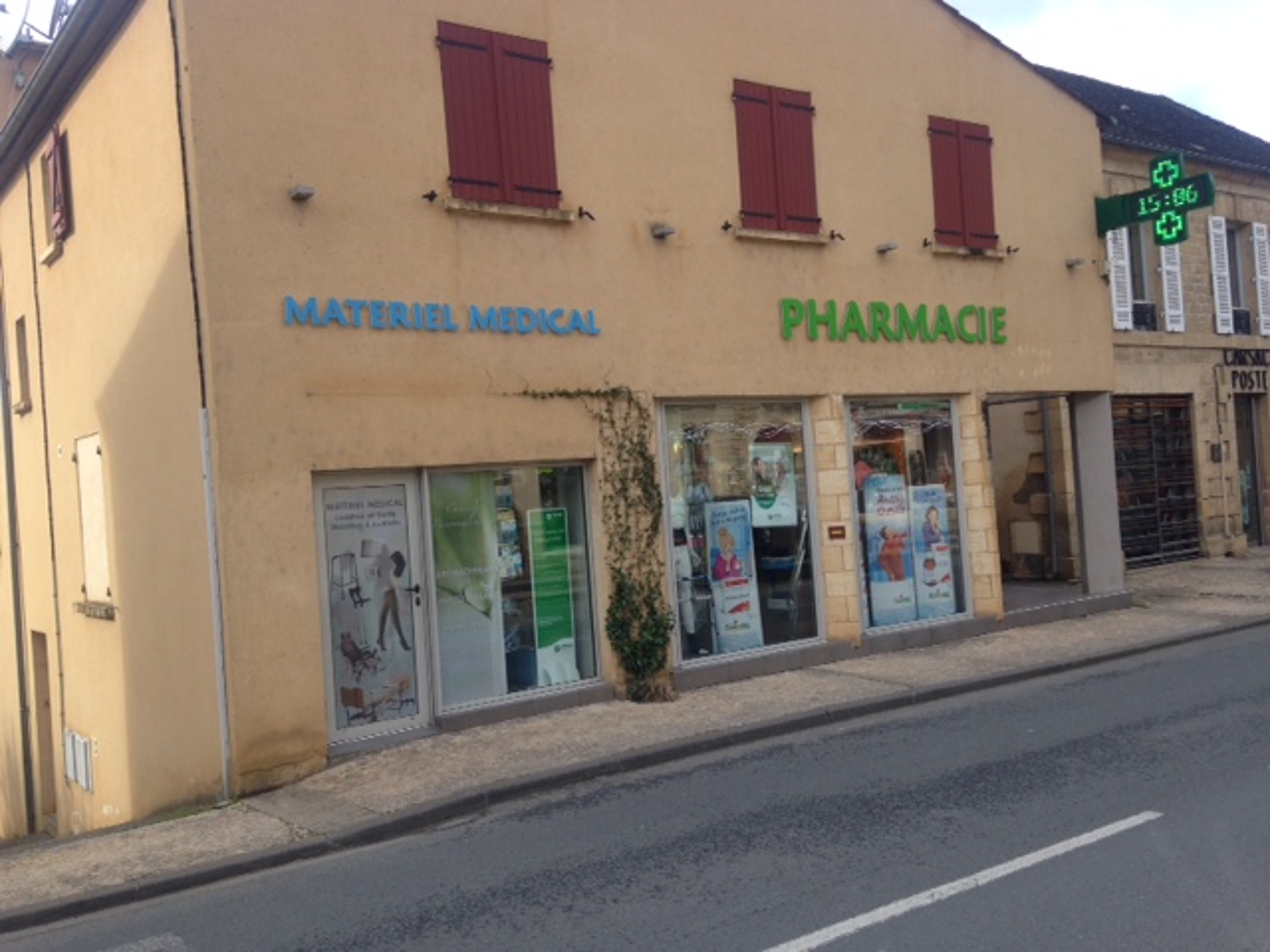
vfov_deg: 42.9
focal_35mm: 33
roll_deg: +2.4
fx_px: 1211
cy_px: 476
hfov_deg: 55.4
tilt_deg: -0.7
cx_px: 635
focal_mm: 4.12
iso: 50
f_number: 2.4
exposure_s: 1/420
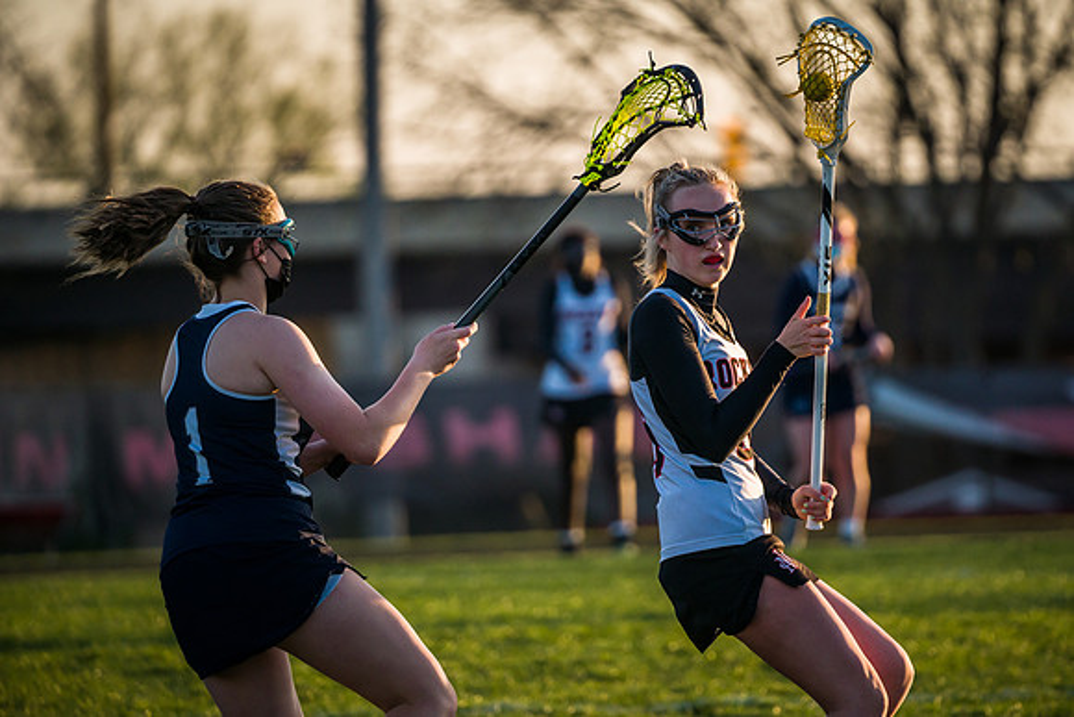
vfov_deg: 3.3
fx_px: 12354
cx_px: 629
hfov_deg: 5.0
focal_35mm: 414
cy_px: 370
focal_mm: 352
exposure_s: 1/1600
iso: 1250
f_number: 5.6
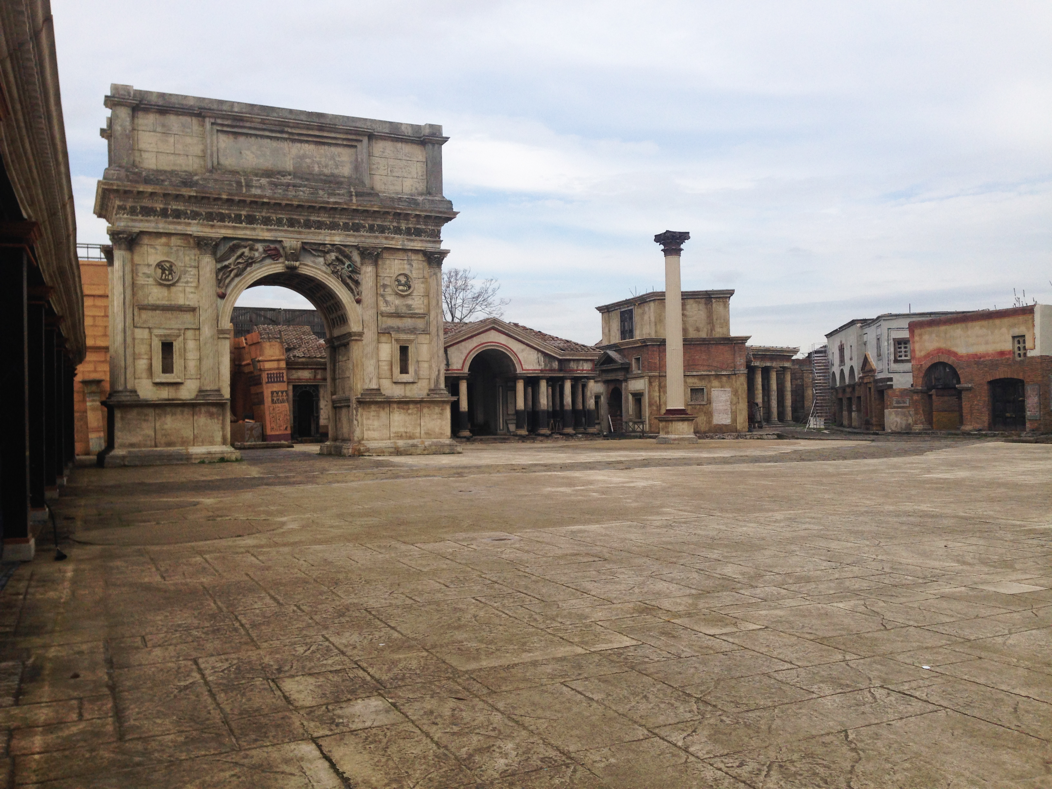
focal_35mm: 33
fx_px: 1003
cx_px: 526
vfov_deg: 42.9
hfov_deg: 55.4
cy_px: 394
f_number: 2.4
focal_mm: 4.12
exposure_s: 1/1869
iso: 50
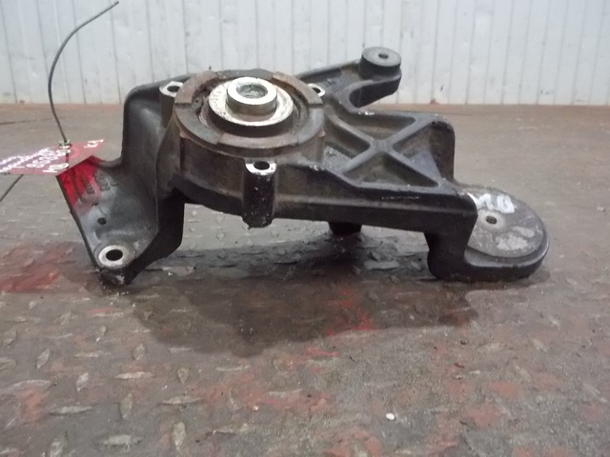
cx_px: 305
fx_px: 511
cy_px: 228
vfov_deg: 48.2
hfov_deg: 61.7
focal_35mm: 29
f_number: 3.3
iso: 800
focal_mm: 4.1
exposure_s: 1/20
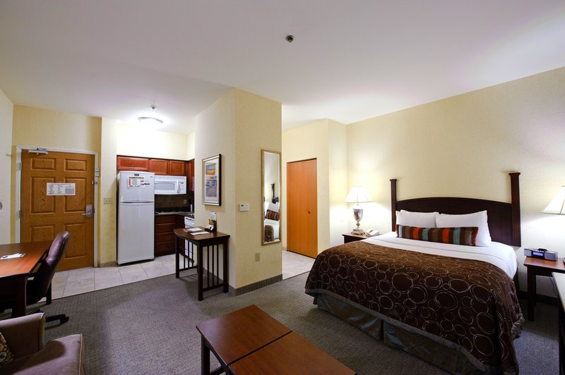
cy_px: 188
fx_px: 220
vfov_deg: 81.1
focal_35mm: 14
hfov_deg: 104.3
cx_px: 282
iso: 800
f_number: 7.1
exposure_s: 1/13
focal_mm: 14
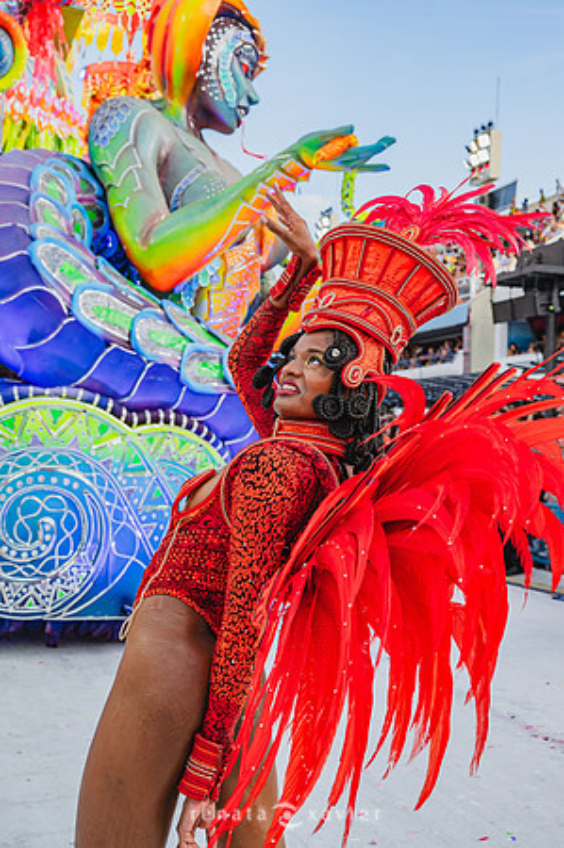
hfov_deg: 27.5
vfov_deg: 40.4
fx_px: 1154
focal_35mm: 49
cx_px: 282
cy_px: 424
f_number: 5.6
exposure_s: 1/1250
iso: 640
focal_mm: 49
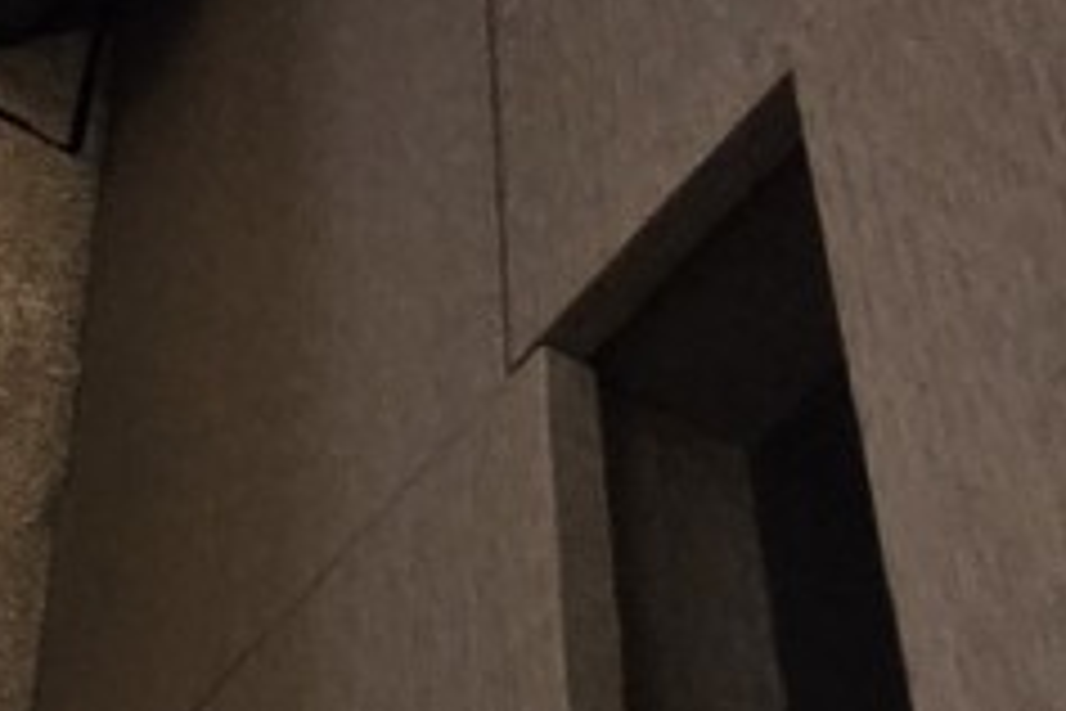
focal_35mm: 82
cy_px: -428
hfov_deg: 11.4
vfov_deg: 15.1
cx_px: -2150
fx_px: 2428
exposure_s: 1/100
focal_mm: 2.2
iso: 160
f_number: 2.2
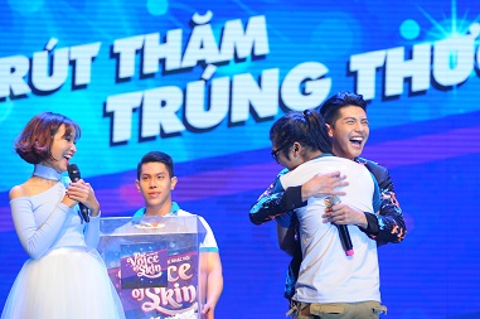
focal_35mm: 189
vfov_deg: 7.2
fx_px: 2517
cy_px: 167
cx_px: 324
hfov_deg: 10.9
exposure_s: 1/250
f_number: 3.5
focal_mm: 120
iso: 800
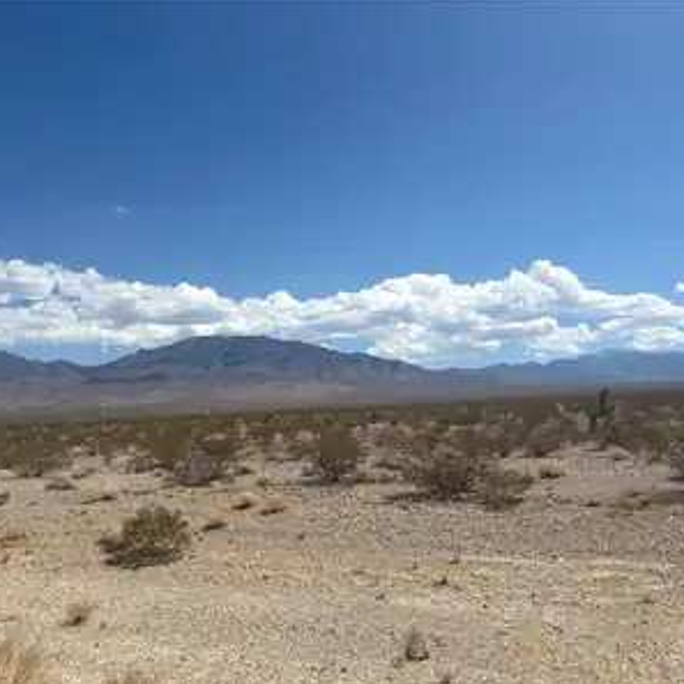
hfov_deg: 52.4
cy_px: 343
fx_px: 693
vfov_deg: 52.5
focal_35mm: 31
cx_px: 302
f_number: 1.6
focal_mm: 5.96
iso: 50
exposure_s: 1/6329
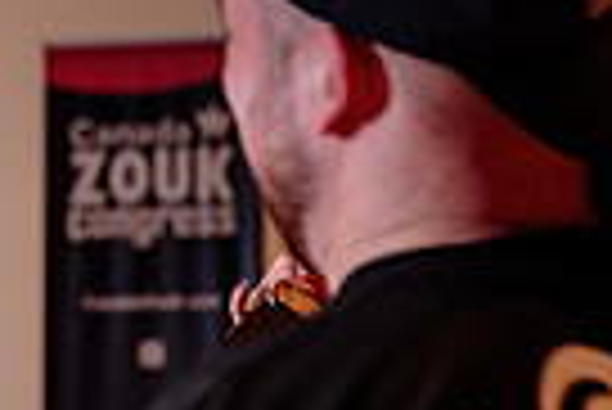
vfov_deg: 5.6
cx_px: -716
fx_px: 4169
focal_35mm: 245
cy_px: 552
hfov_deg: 7.9
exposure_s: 1/125
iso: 1000
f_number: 3.2
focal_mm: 52
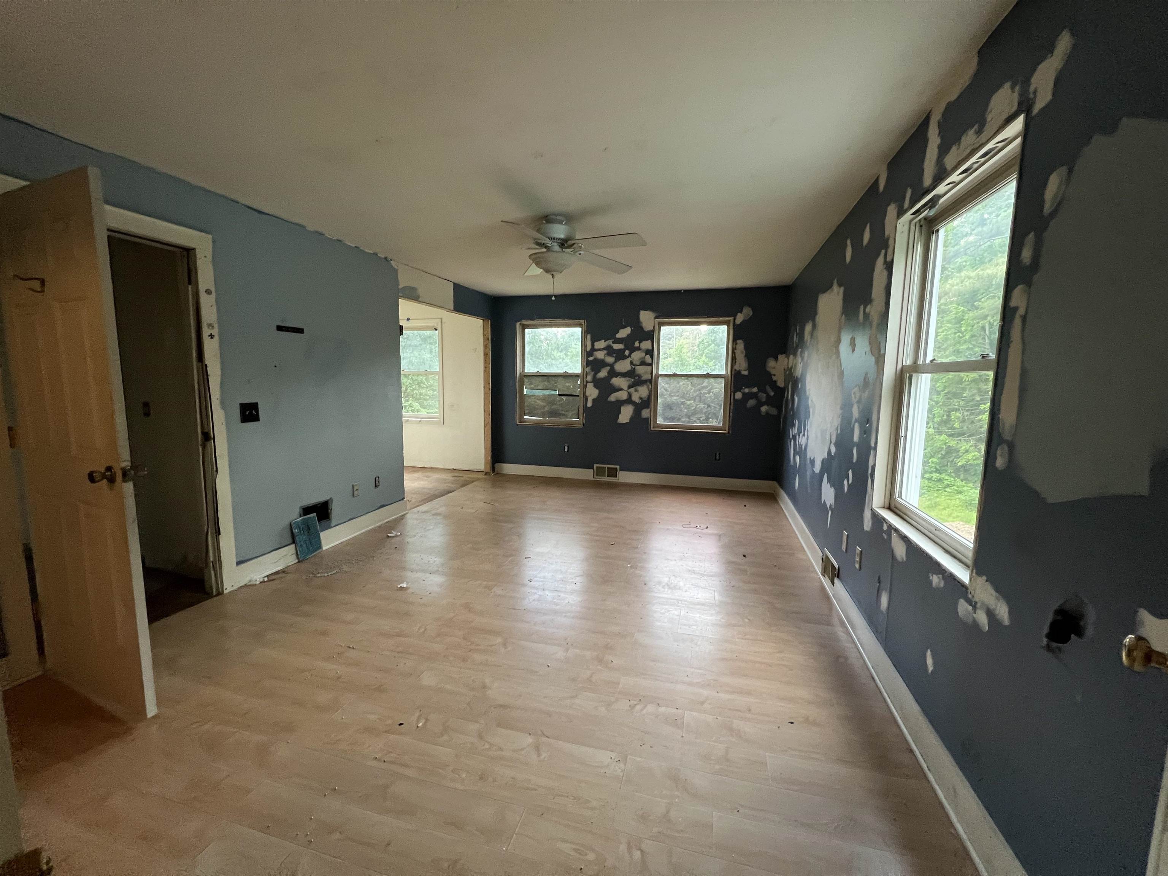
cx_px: 584
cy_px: 438
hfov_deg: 106.2
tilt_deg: -8.0
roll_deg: -0.3
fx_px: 439
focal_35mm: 13
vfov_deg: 89.9
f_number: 1.8
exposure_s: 1/60
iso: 400
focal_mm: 1.57
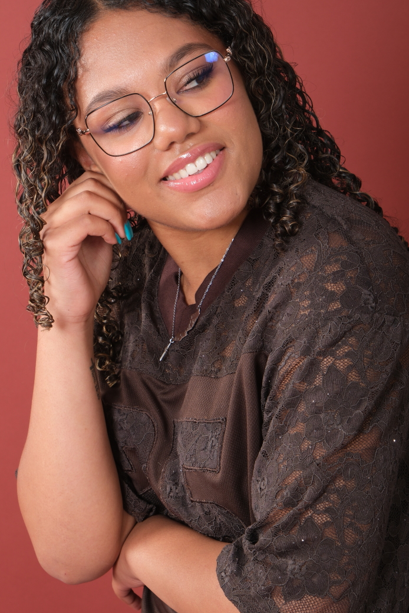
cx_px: 212
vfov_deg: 20.8
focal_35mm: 98
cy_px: 265
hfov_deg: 14.0
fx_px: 1670
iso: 200
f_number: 9
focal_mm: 56.5
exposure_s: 1/200
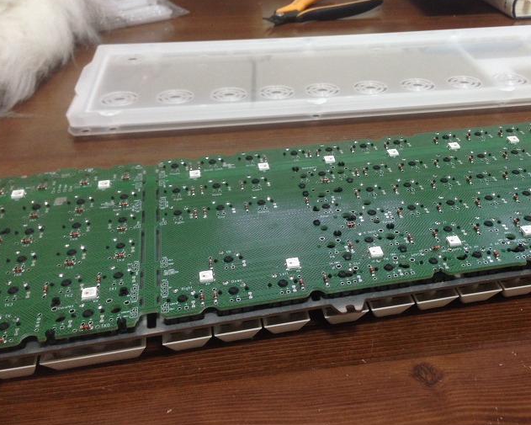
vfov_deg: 38.2
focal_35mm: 39
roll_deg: -1.7
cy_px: 204
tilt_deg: -32.5
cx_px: 315
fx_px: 613
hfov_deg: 46.6
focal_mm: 4.12
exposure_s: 1/20
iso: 125
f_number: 2.4
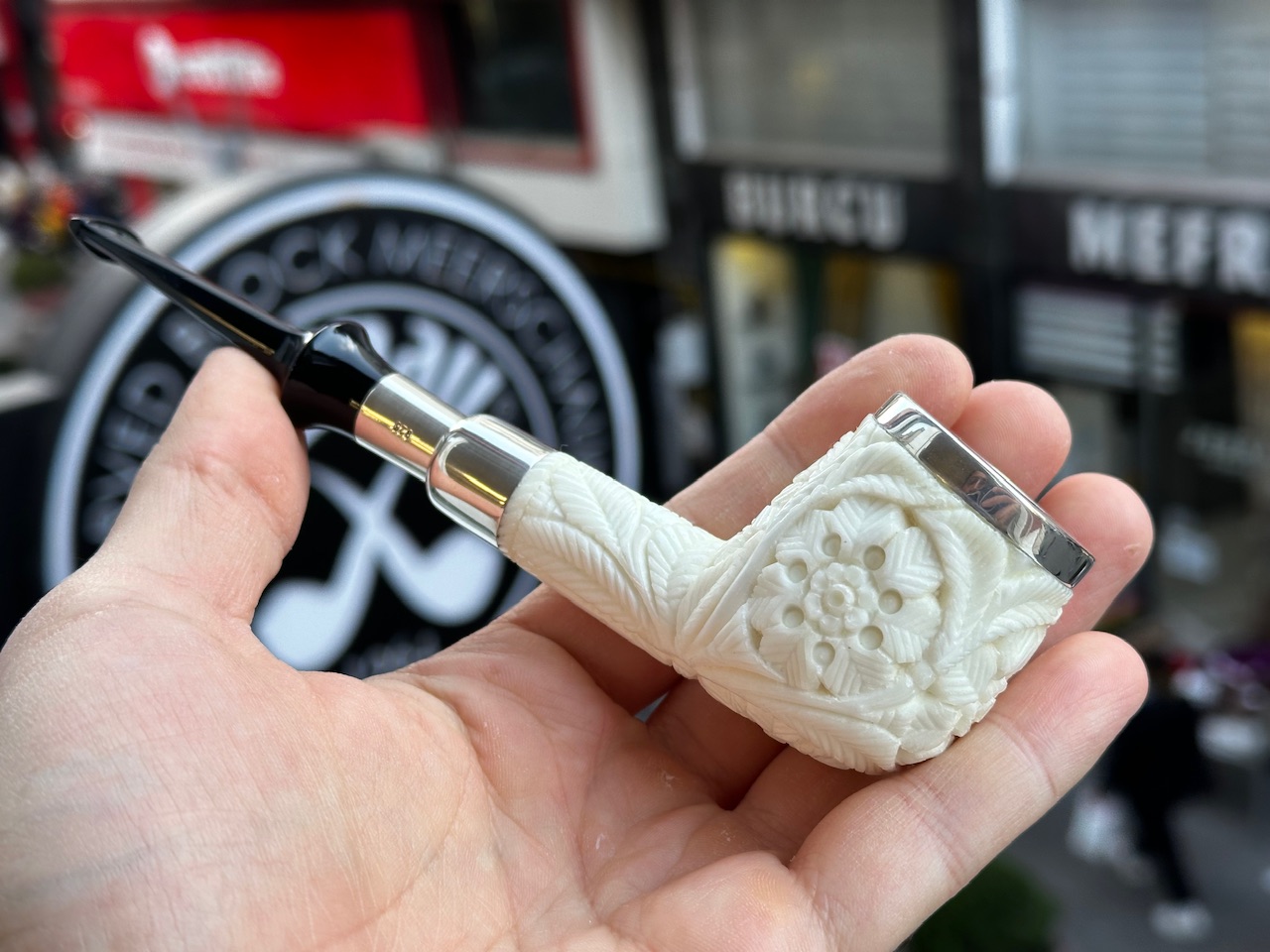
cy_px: 476
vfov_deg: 30.3
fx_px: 1761
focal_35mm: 48
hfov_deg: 39.7
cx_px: 635
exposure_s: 1/149
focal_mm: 6.86
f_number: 1.78
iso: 64
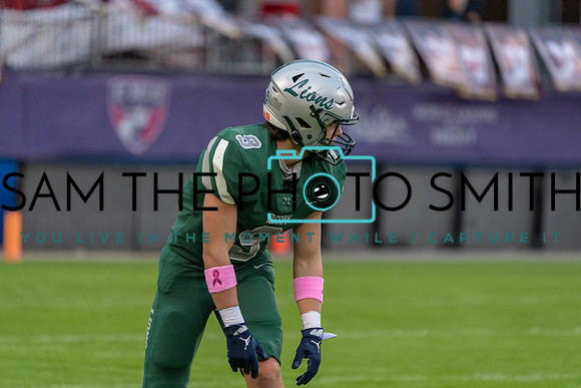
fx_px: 5730
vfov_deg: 3.9
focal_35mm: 355
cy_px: 194
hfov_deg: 5.8
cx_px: 290
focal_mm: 355
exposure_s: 1/1250
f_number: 5.6
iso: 2500
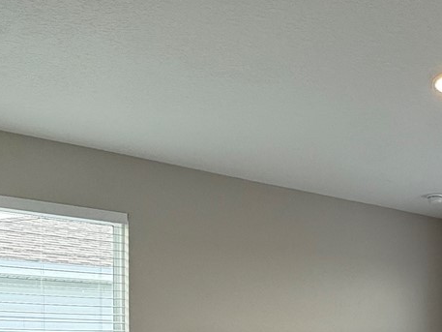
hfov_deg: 37.3
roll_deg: +0.4
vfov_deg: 27.4
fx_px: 626
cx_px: 366
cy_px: 357
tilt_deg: +0.6
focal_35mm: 49
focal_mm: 2.22
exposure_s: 1/139
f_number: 2.2
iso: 64
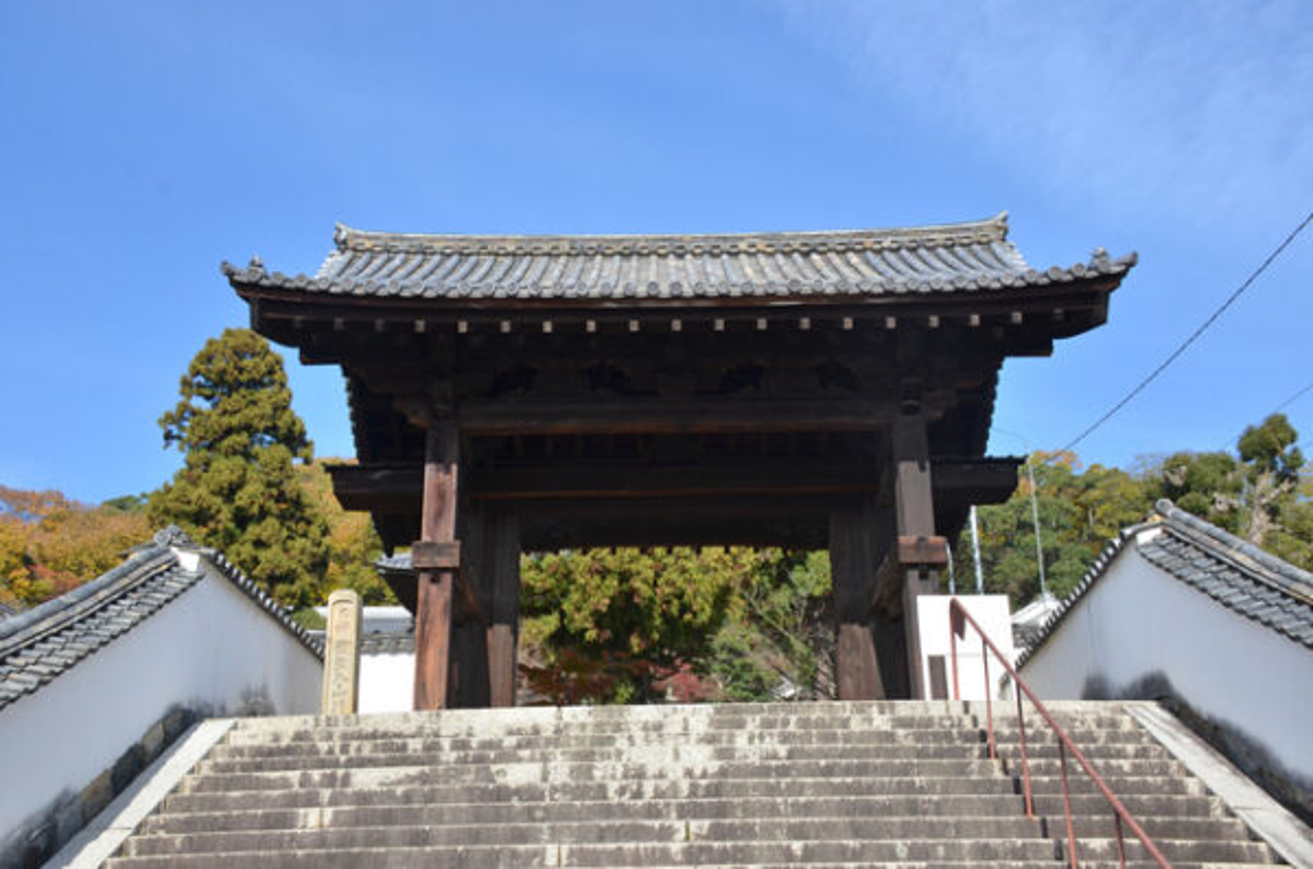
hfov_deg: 49.7
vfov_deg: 34.0
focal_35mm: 39
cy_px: 434
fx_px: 1419
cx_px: 656
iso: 200
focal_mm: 26
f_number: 9
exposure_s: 1/320
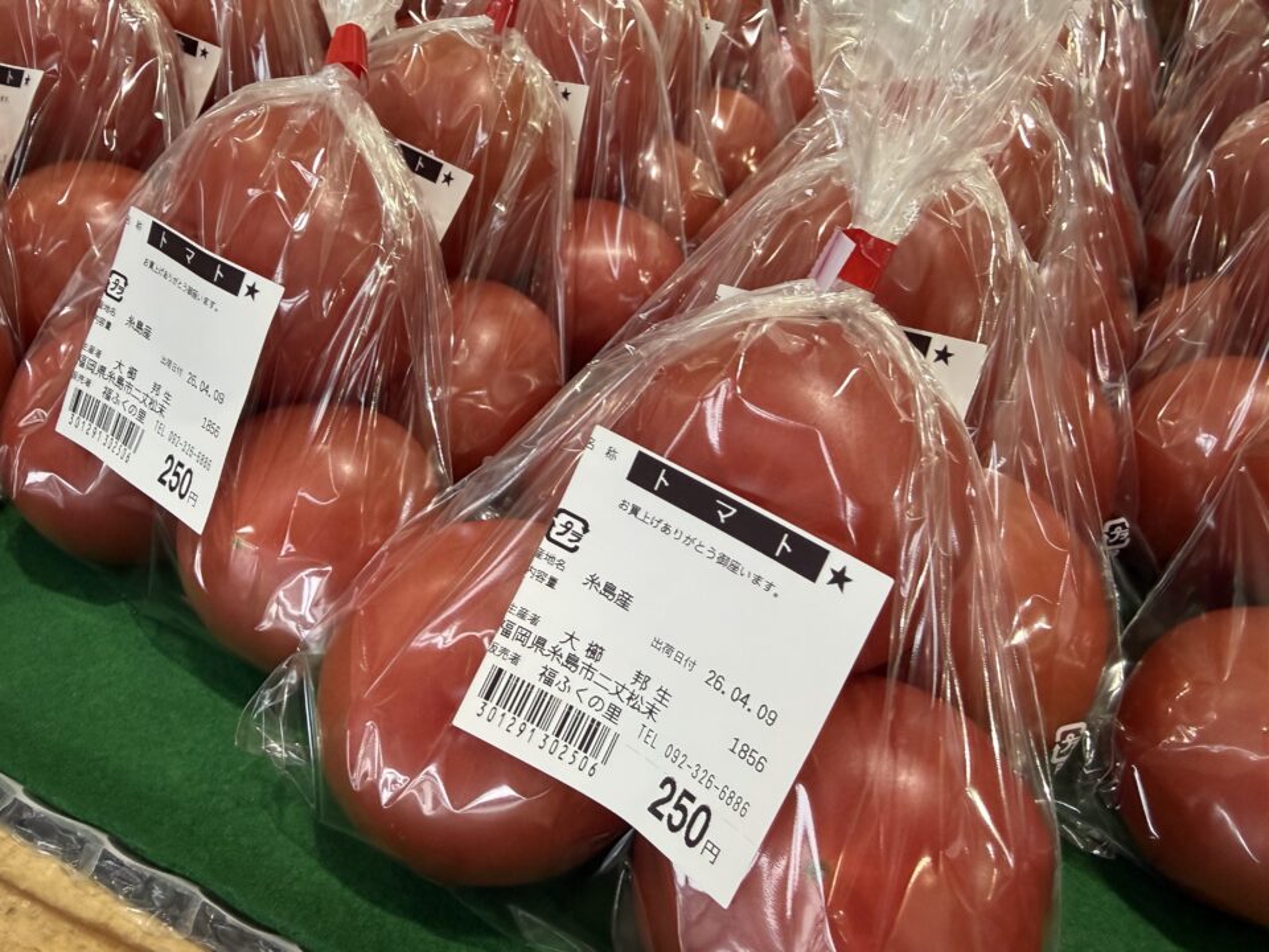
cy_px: 476
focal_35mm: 24
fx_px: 880
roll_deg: -0.4
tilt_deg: -40.7
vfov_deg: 56.8
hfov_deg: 71.6
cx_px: 634
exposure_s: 1/60
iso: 200
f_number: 2.2
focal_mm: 2.22
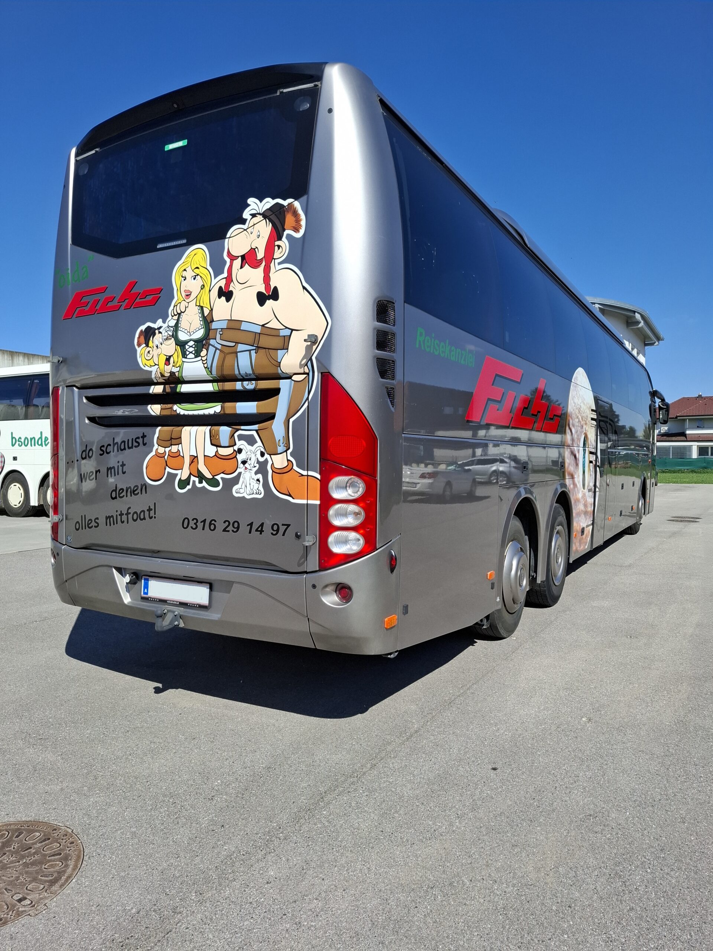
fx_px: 632
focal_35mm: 23
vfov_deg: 73.9
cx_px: 356
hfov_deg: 58.9
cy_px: 476
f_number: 1.8
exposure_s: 1/2119
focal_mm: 5.54
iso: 50
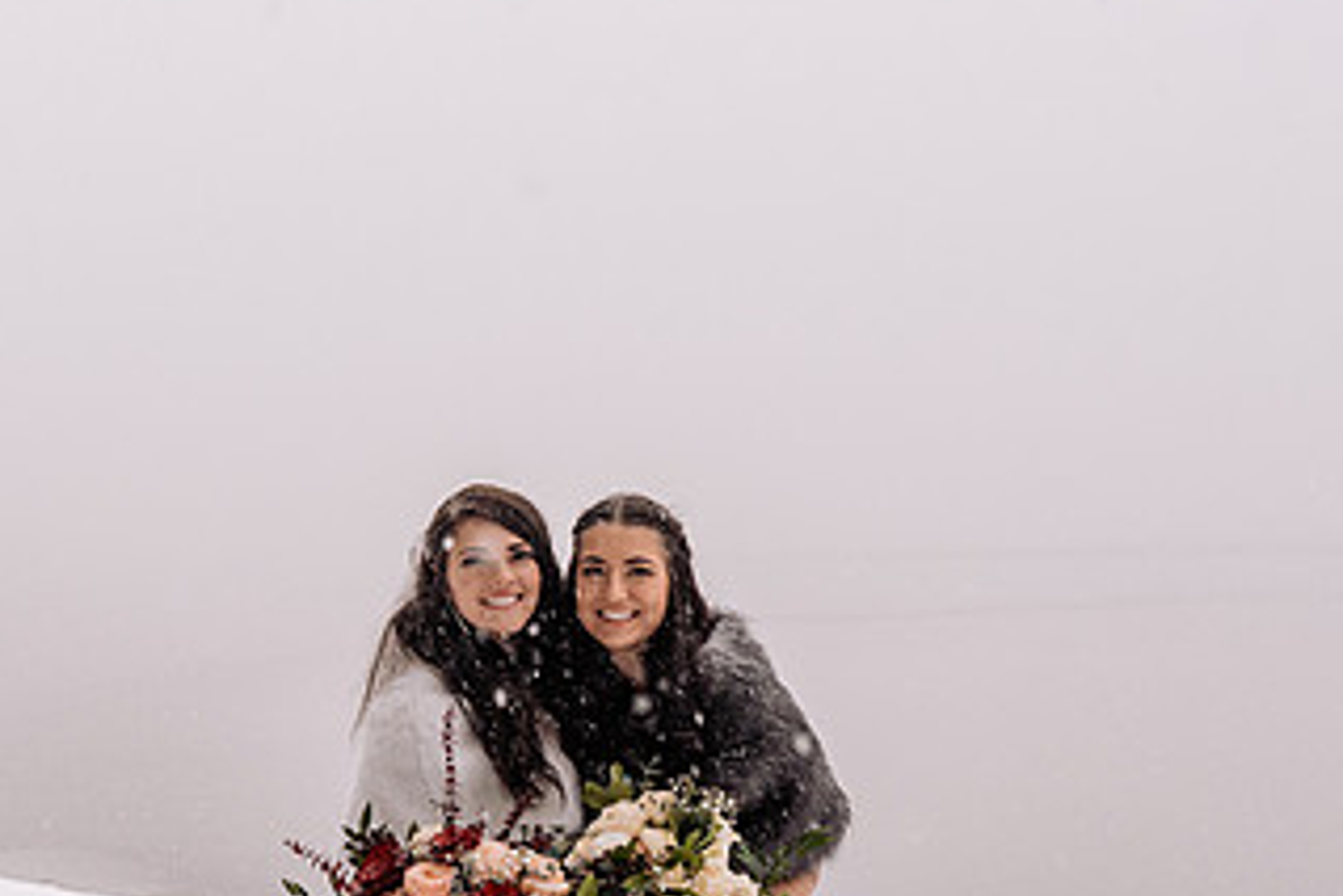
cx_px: 543
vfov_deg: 19.8
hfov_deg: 29.6
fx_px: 2538
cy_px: 737
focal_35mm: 68
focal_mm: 35
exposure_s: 1/250
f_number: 5
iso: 1250
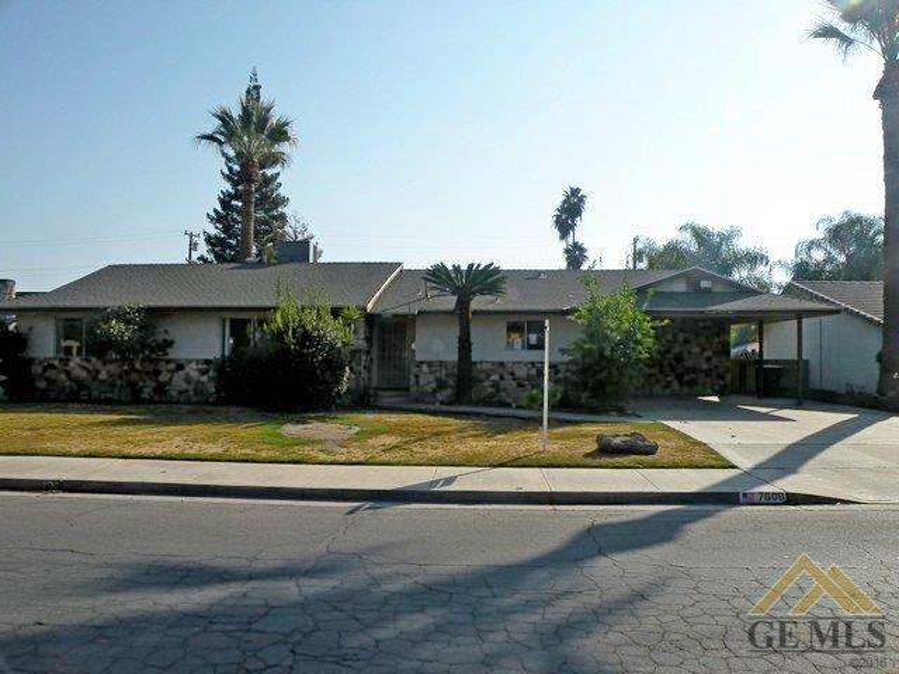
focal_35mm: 27
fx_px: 701
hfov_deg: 65.3
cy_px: 337
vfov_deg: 51.4
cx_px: 450
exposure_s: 1/304
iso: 64
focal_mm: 4.7
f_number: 7.1
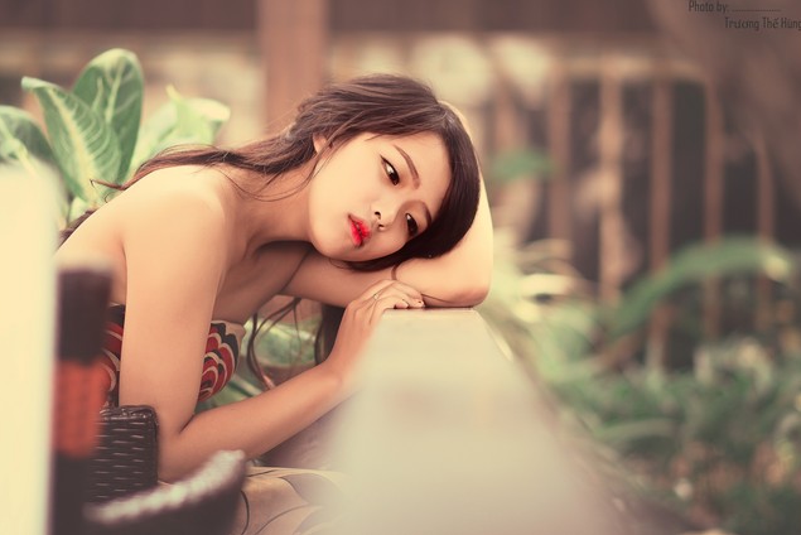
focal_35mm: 129
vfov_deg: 10.7
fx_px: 2860
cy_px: 267
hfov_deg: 15.9
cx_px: 402
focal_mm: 85
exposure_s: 1/500
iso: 200
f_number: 2
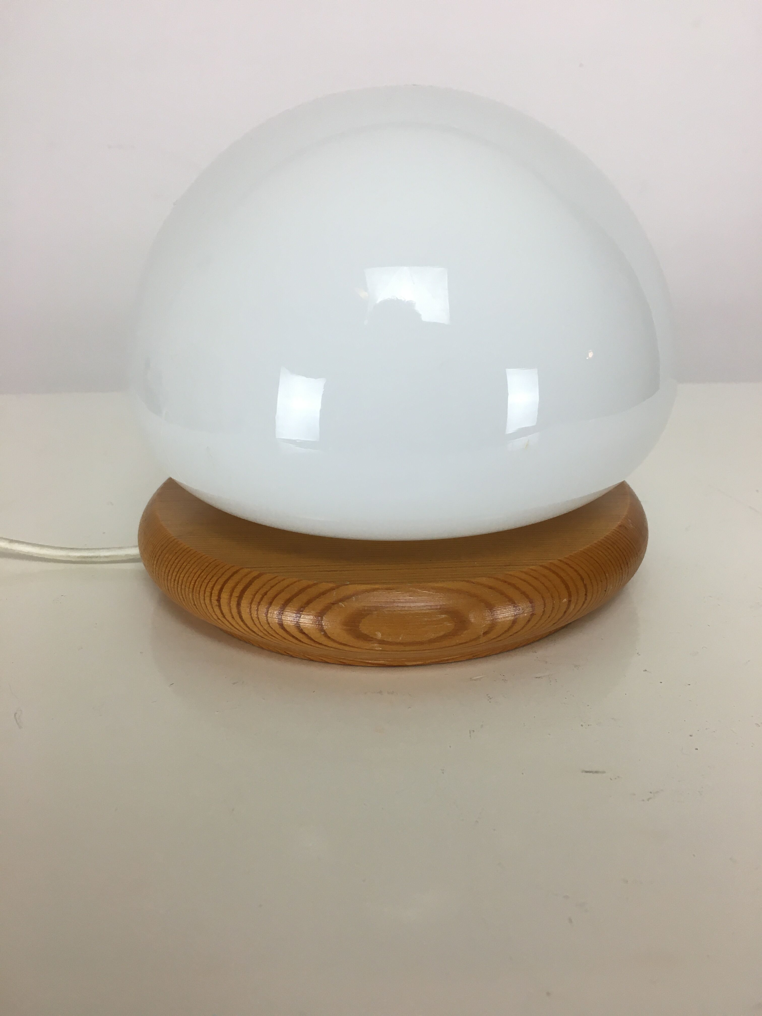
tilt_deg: -22.9
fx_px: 851
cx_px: 381
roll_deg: +0.4
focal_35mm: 29
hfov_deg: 48.2
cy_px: 508
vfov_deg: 61.7
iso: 32
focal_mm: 4.15
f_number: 2.2
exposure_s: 1/33
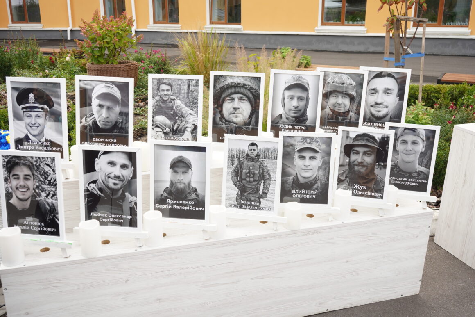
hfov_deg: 55.8
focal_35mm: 34
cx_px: 238
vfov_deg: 38.9
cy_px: 158
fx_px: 449
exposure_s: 1/320
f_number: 8
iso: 1000
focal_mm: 34
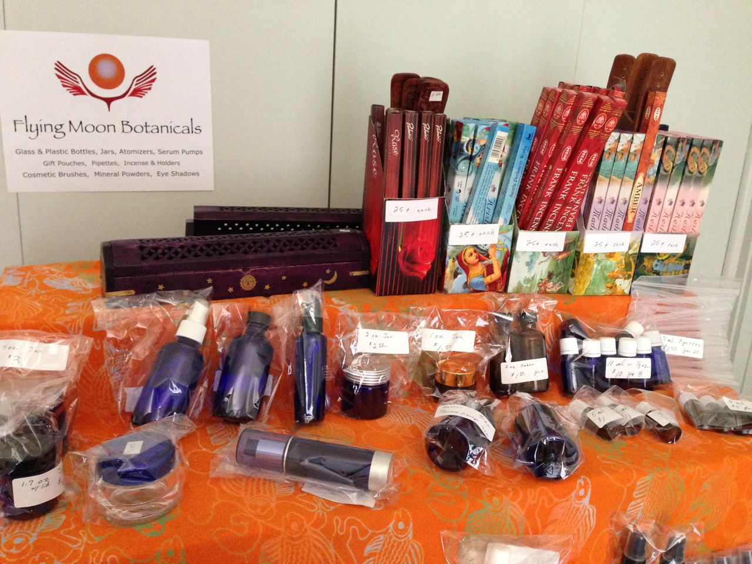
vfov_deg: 42.9
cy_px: 282
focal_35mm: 33
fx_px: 717
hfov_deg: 55.4
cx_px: 376
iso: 400
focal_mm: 4.13
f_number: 2.4
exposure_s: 1/15
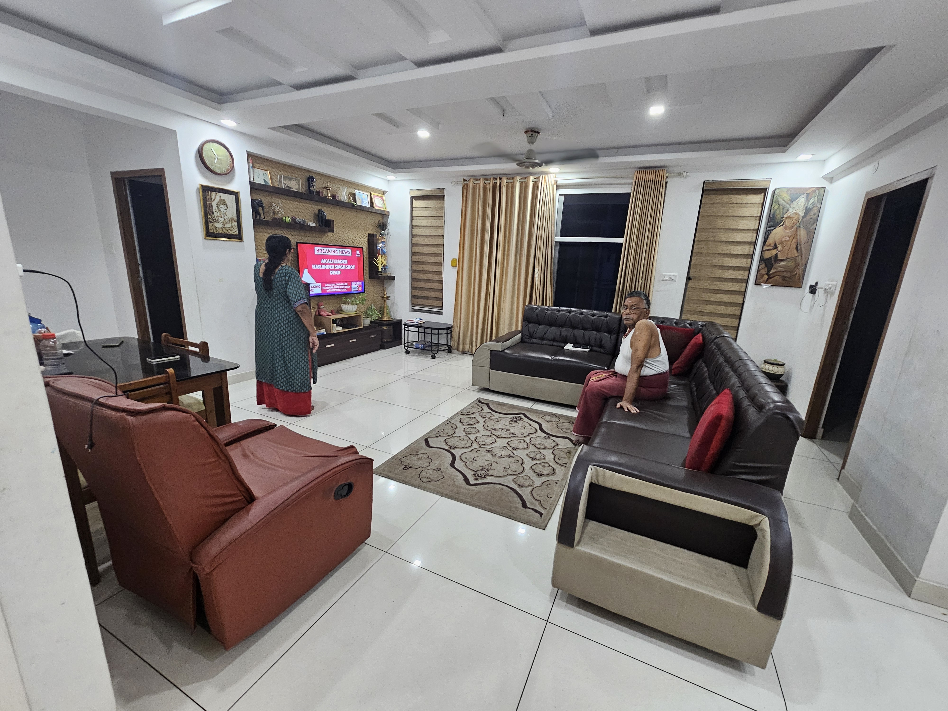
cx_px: 474
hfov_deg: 106.2
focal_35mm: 13
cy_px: 356
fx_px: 356
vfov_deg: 89.9
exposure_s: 1/33
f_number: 2.2
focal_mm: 2.2
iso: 500
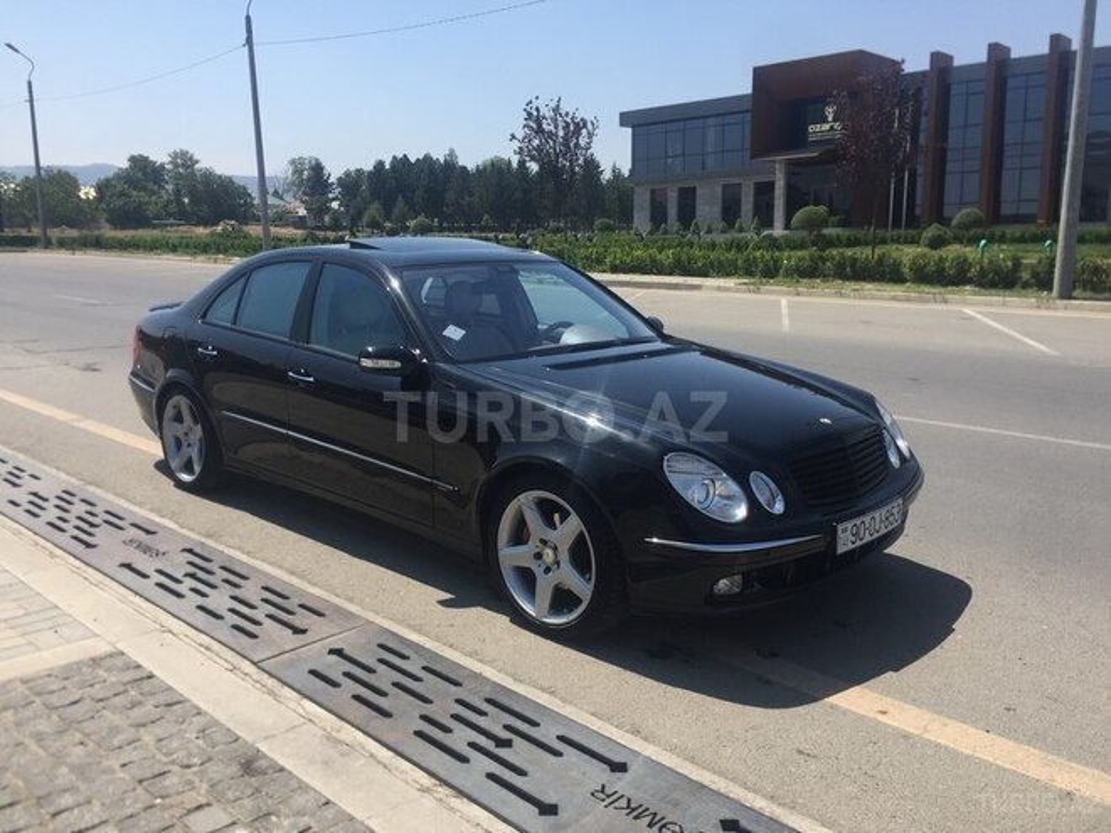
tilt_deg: -9.7
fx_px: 931
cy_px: 416
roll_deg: -1.4
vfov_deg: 48.2
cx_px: 556
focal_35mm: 29
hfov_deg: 61.7
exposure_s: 1/1980
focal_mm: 4.15
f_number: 2.2
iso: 32
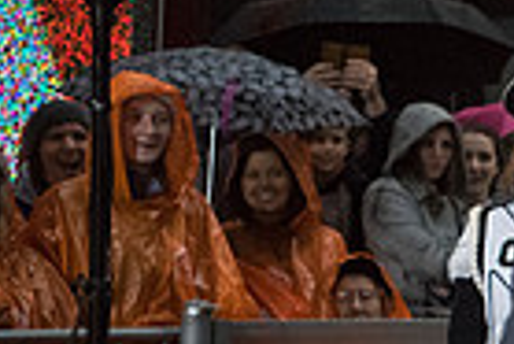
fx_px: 3273
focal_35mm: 229
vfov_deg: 6.0
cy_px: 272
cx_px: 1017
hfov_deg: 8.5
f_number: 2.8
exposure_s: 1/4000
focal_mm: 55
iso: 10000
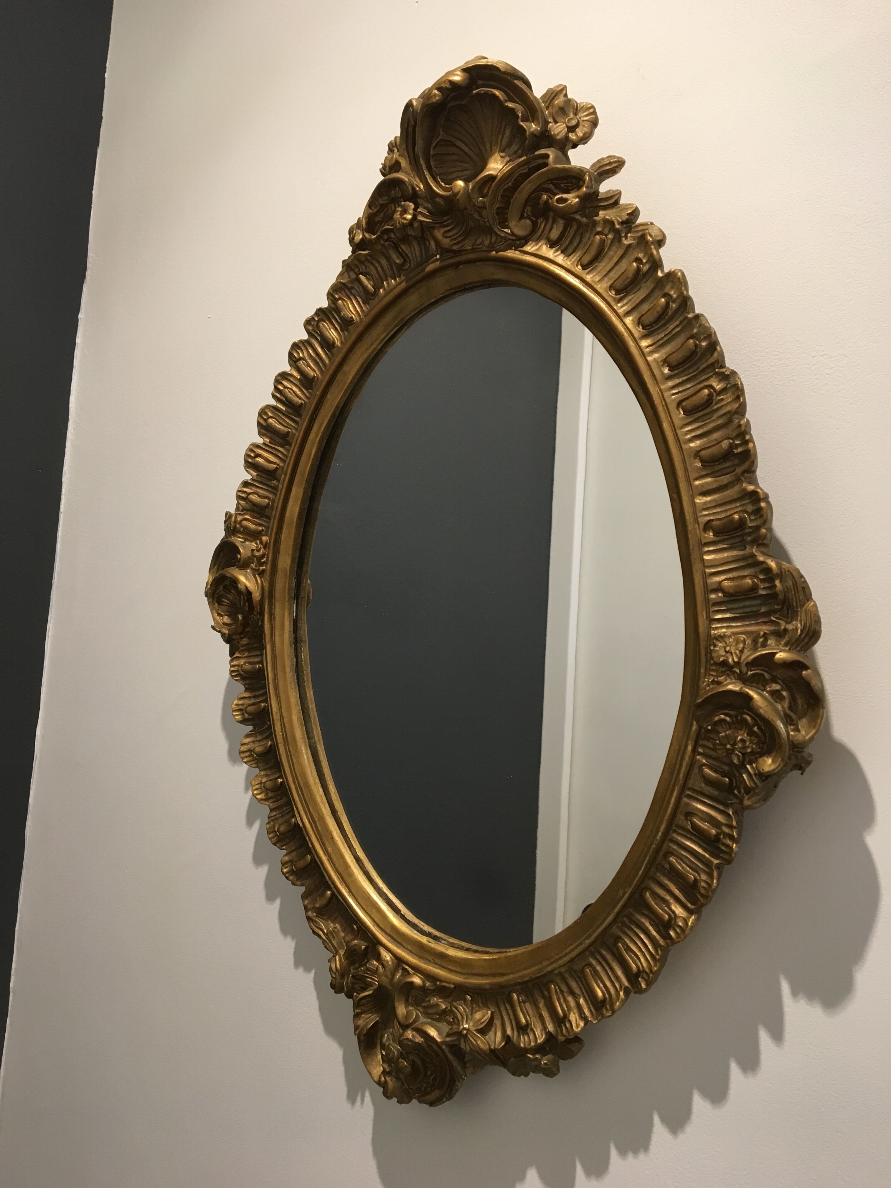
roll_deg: -7.0
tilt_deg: -1.1
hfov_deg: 48.2
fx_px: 995
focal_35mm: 29
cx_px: 446
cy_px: 594
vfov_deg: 61.7
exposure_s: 1/33
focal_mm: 4.15
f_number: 2.2
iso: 100
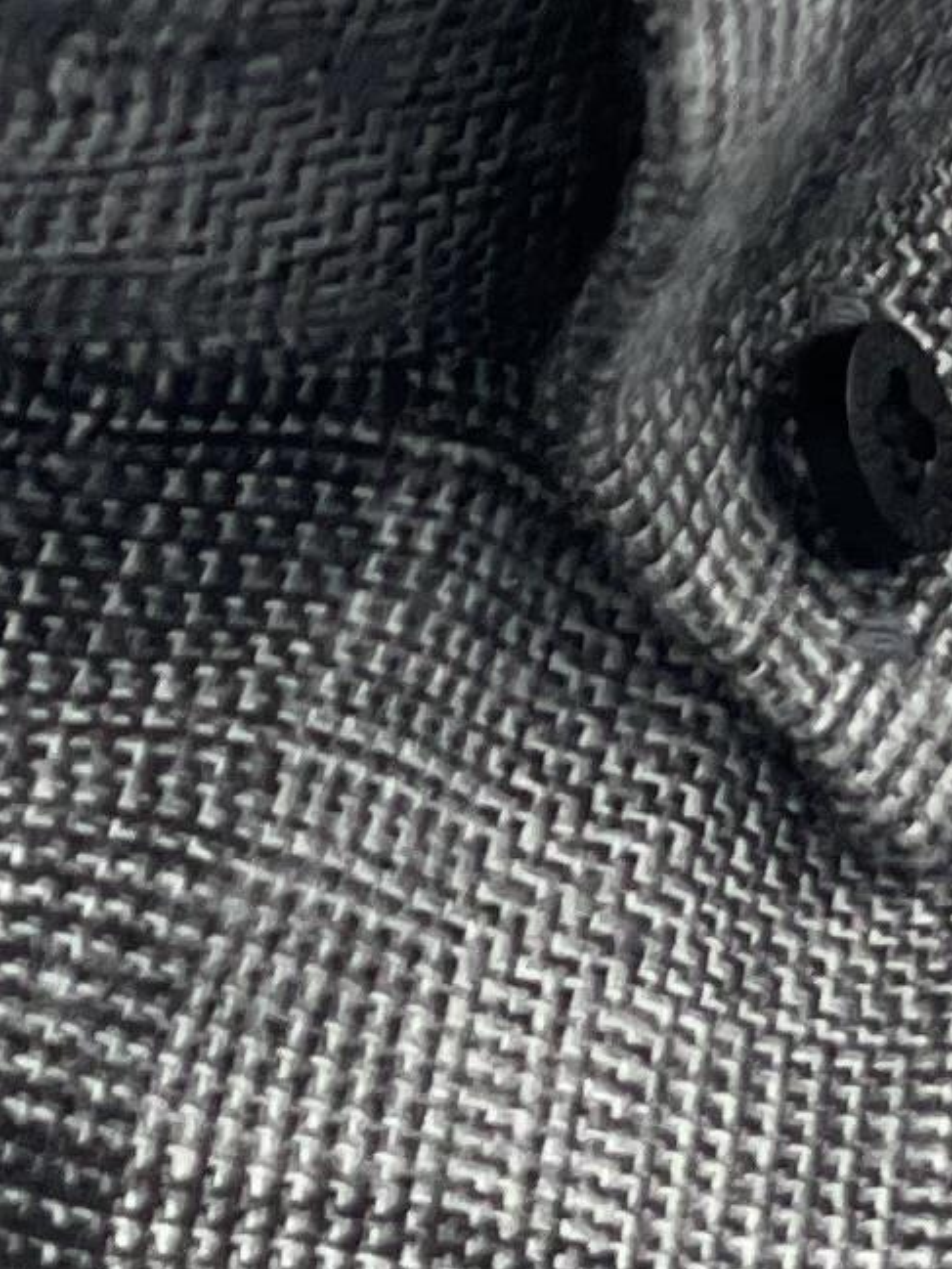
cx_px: -426
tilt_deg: -39.7
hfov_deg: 4.6
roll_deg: -1.9
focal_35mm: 323
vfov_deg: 6.1
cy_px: 1062
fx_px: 11840
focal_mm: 6
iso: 32
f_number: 2
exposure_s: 1/100
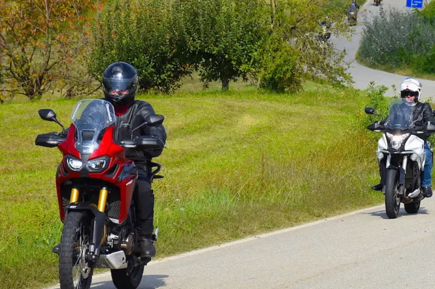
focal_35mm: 184
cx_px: 292
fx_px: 2221
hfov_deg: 11.2
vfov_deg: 7.4
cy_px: 137
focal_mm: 90
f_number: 7.1
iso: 360
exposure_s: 1/1250
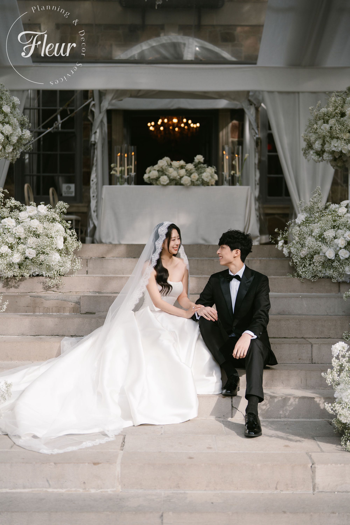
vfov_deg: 39.6
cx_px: 175
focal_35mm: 50
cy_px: 262
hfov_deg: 27.0
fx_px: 729
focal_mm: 50
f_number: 1.4
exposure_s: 1/3200
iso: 100
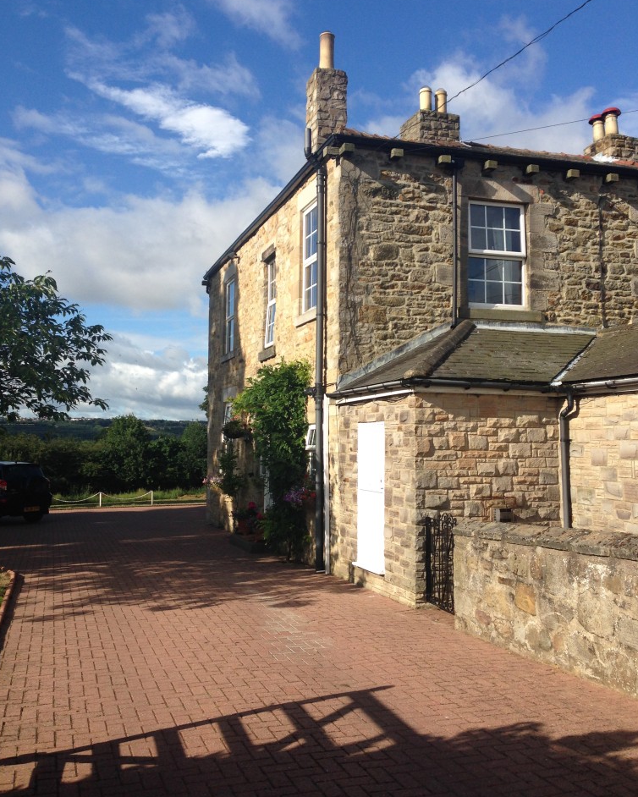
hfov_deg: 42.2
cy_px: 366
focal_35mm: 35
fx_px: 826
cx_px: 318
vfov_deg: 51.5
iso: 50
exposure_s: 1/1595
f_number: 2.4
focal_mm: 4.12
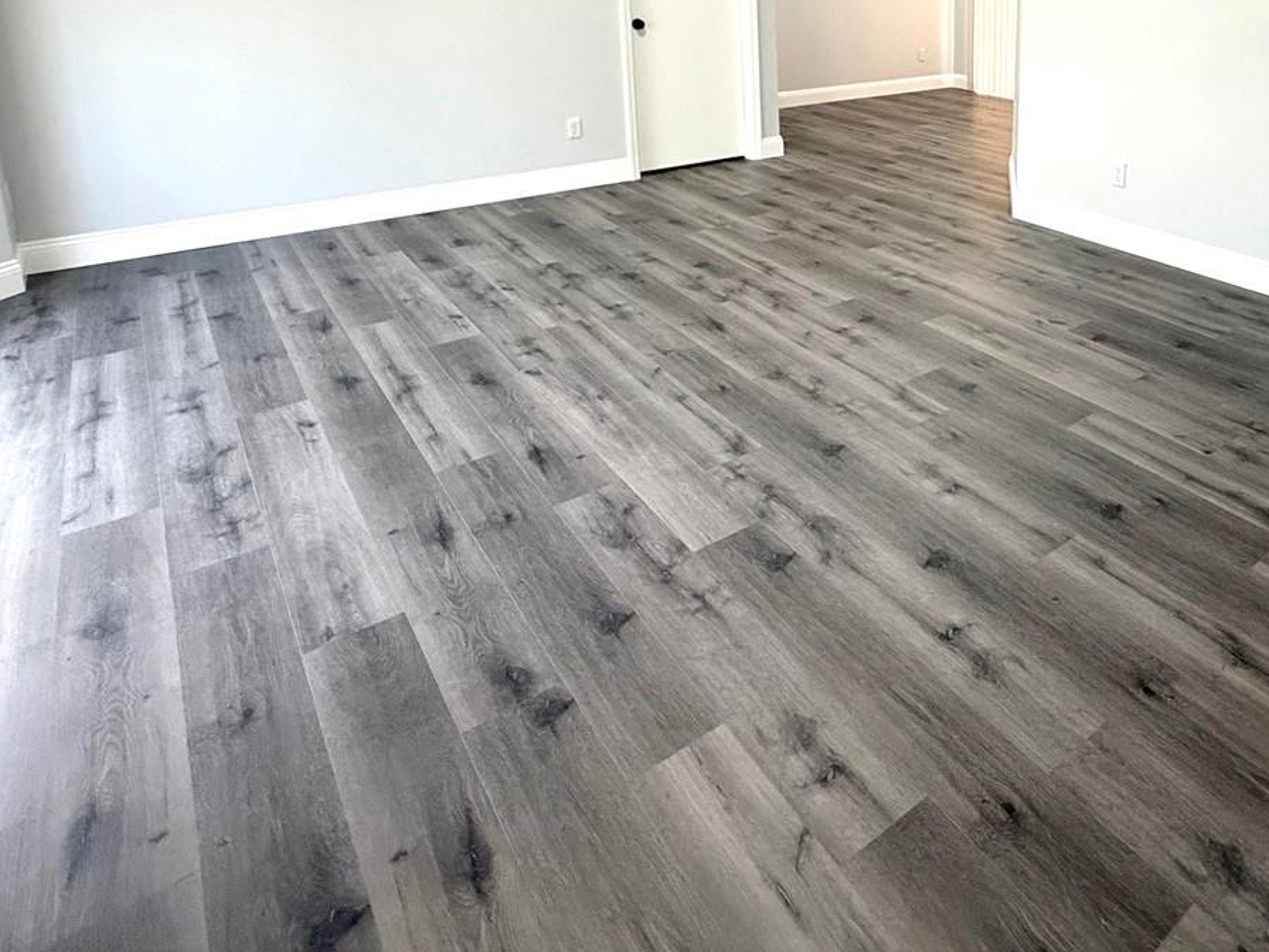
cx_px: 950
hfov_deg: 65.2
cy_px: 122
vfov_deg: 49.7
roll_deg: +0.0
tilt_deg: -10.3
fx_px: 916
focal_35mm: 25
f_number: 2.2
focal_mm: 2.22
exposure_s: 1/120
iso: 320
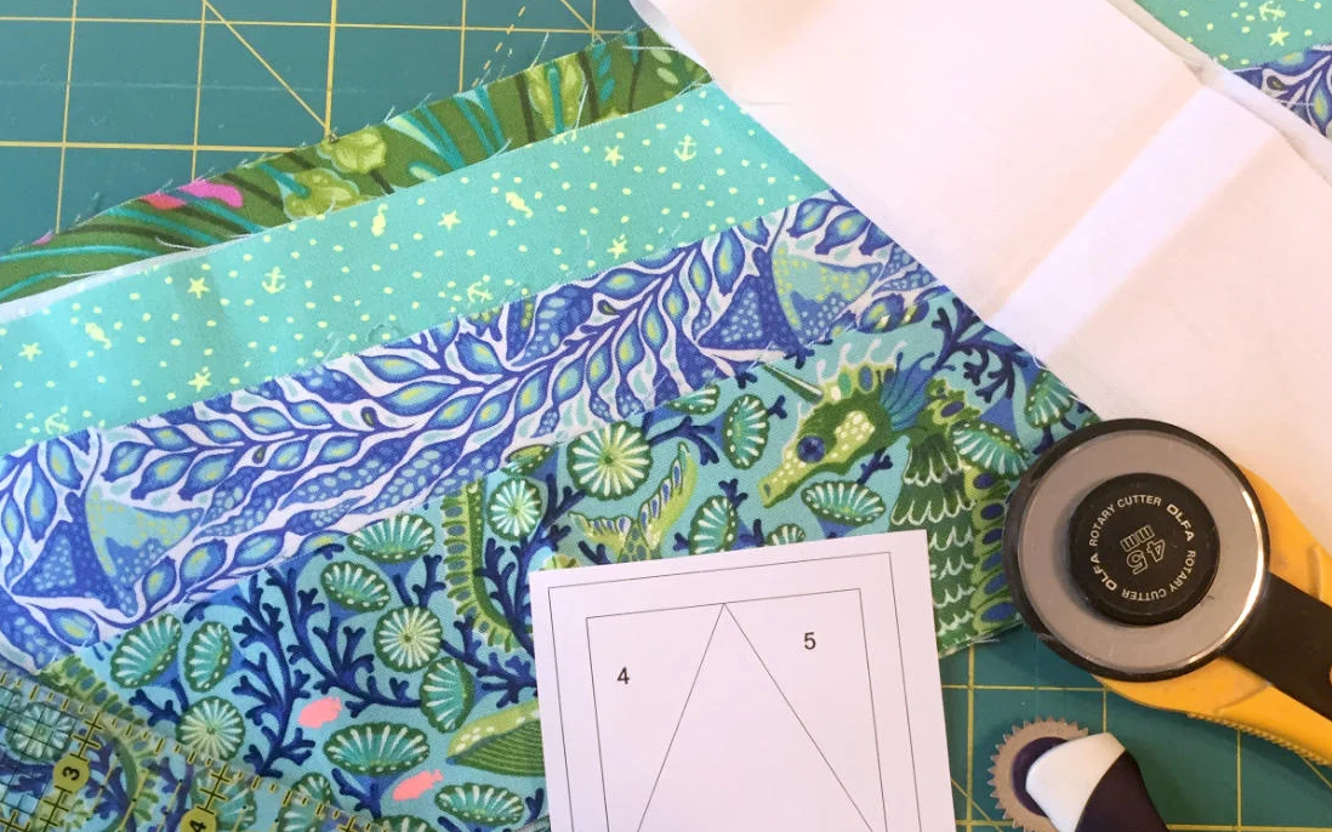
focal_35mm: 42
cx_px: 882
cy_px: 597
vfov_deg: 30.2
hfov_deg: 46.5
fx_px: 1524
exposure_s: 1/33
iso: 100
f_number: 2.2
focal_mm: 4.2
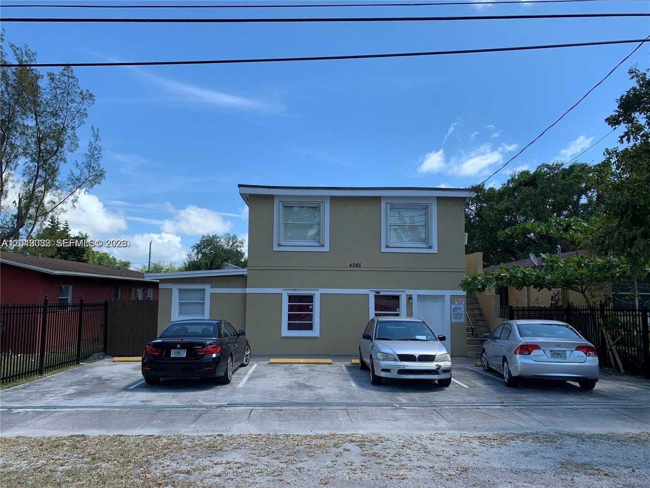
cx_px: 325
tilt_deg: +7.2
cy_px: 244
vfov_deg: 53.1
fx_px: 488
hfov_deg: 67.3
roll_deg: -0.8
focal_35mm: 26
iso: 25
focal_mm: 4.25
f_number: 1.8
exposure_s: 1/1585
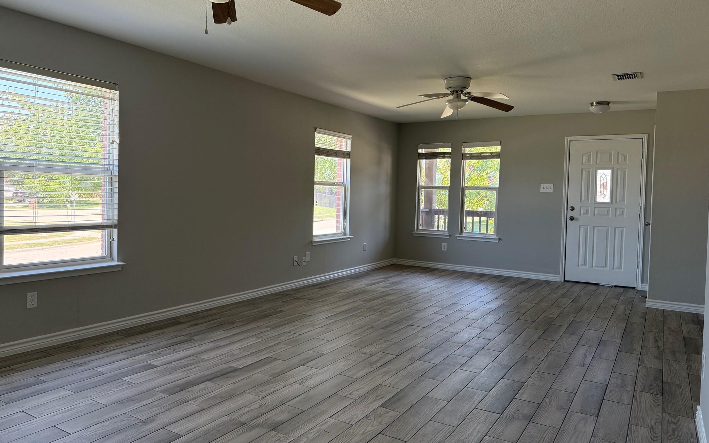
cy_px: 206
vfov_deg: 47.6
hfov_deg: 70.4
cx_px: 351
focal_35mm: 26
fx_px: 502
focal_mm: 6.76
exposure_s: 1/238
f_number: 1.78
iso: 200
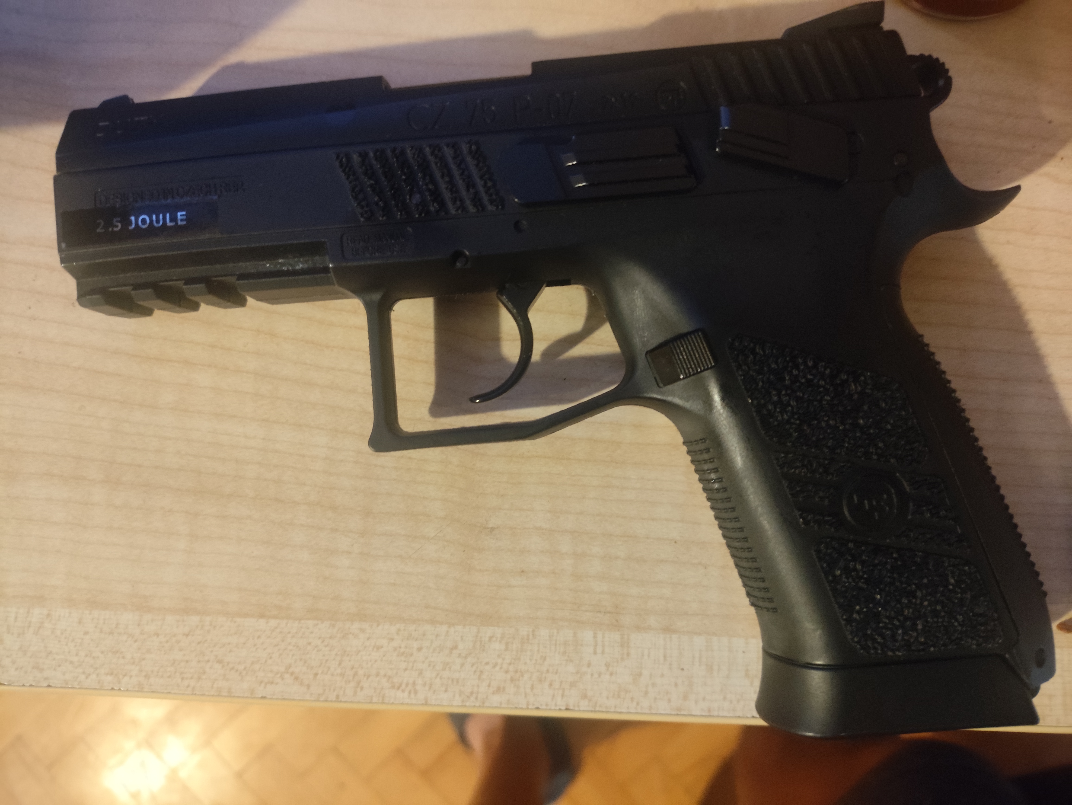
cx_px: 536
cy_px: 402
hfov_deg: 69.4
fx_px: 775
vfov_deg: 54.9
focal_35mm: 25
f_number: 1.79
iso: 800
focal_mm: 4.71
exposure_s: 1/16.7
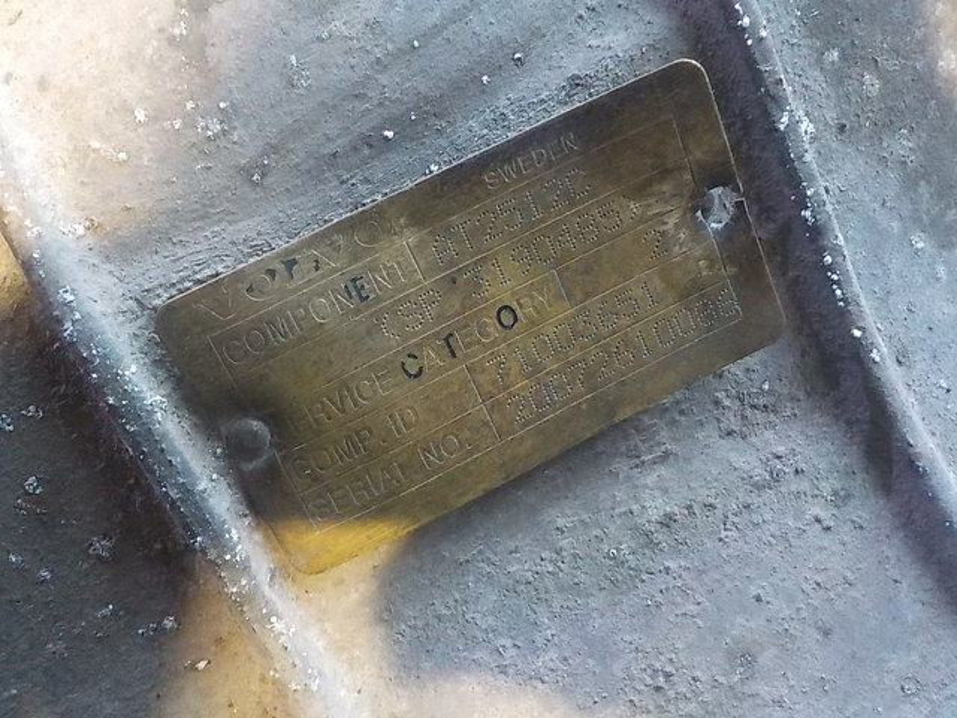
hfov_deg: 60.0
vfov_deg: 46.8
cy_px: 359
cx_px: 478
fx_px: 829
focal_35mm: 30
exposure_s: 1/20
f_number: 3.3
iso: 800
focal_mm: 4.1
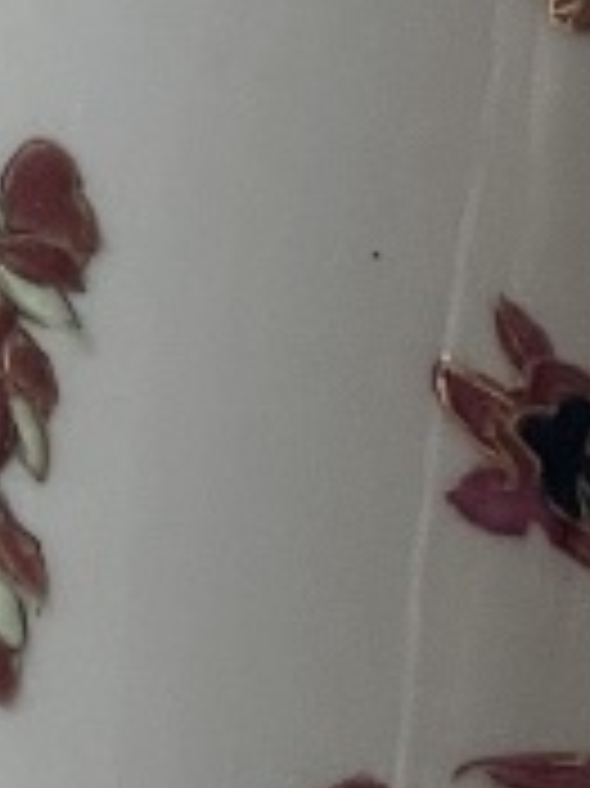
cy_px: 549
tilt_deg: -76.0
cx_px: -167
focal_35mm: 356
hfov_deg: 4.2
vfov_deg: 5.6
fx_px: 8100
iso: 200
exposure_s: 1/97
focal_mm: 6
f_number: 2
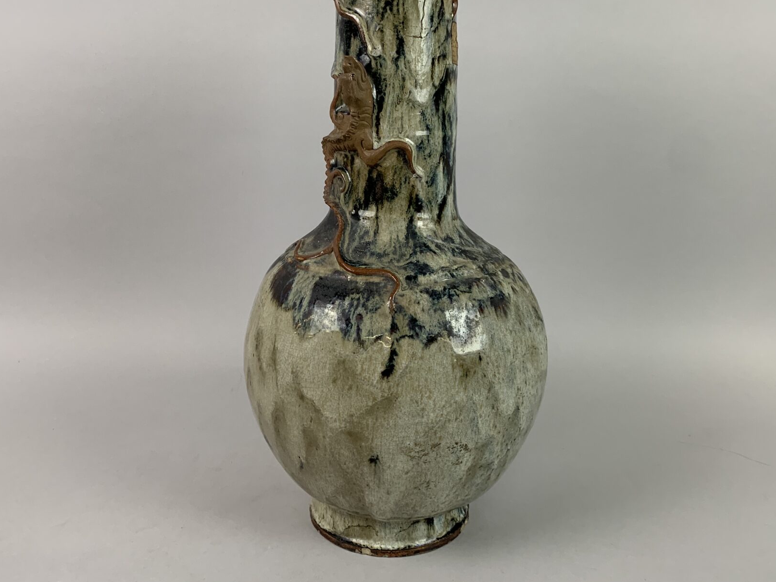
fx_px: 740
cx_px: 383
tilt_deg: -11.8
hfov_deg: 55.4
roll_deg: -0.3
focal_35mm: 33
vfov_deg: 42.7
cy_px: 235
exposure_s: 1/50
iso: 80
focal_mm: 4.25
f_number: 1.8
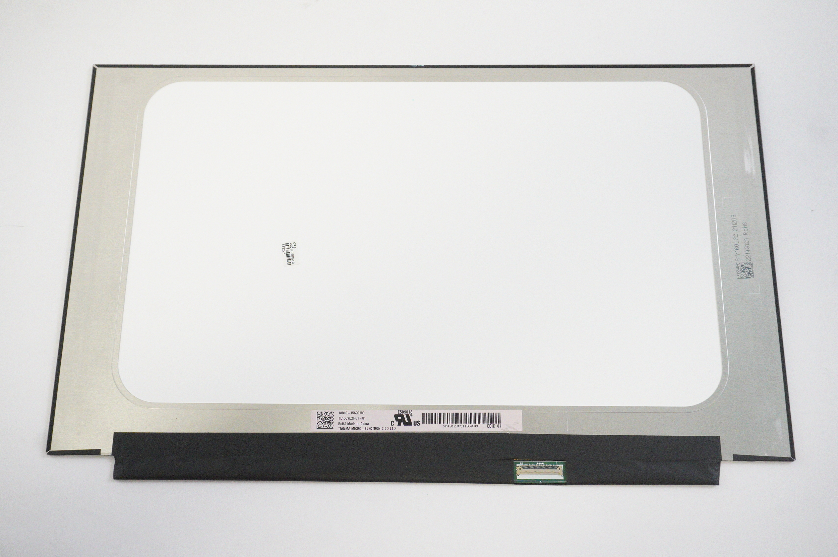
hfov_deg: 55.1
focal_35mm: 34
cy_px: 278
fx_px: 802
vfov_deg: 38.3
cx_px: 419
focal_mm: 23
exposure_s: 1/250
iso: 6400
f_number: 6.3
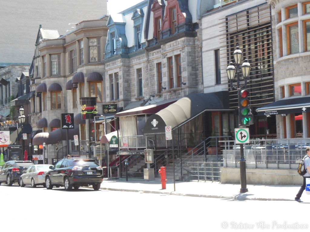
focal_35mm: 76
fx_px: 681
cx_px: 155
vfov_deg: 19.4
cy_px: 116
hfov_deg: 25.7
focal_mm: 13.6
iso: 125
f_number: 4.4
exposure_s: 1/160
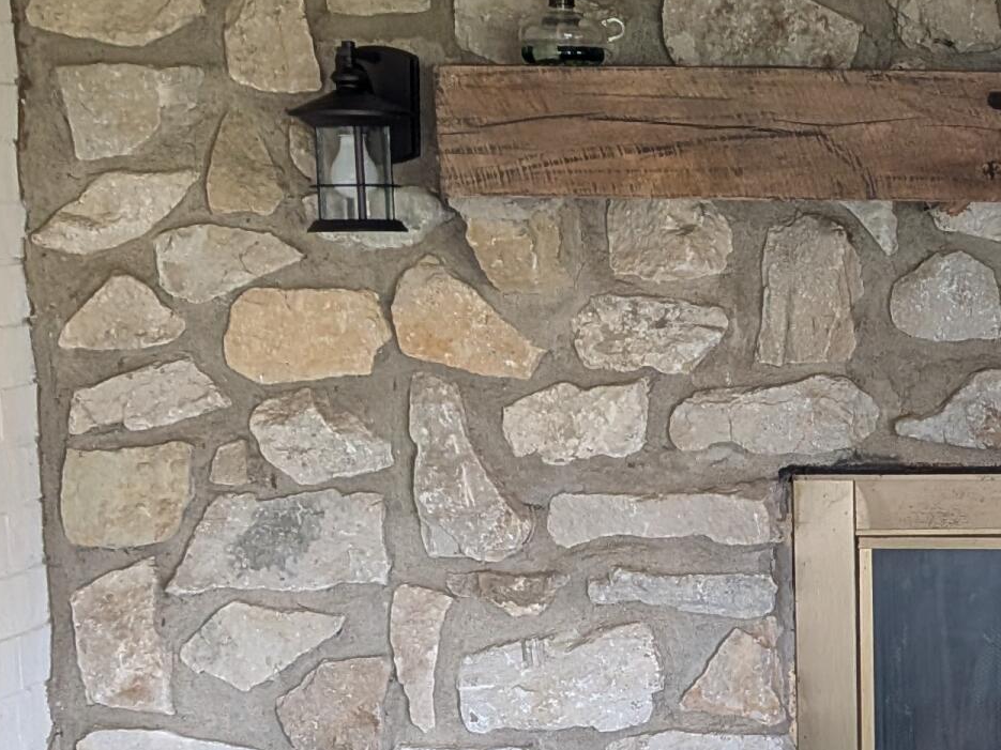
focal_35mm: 77
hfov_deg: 23.1
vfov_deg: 19.1
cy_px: 472
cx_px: 1219
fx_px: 2226
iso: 157
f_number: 1.7
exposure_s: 1/24
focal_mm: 4.53
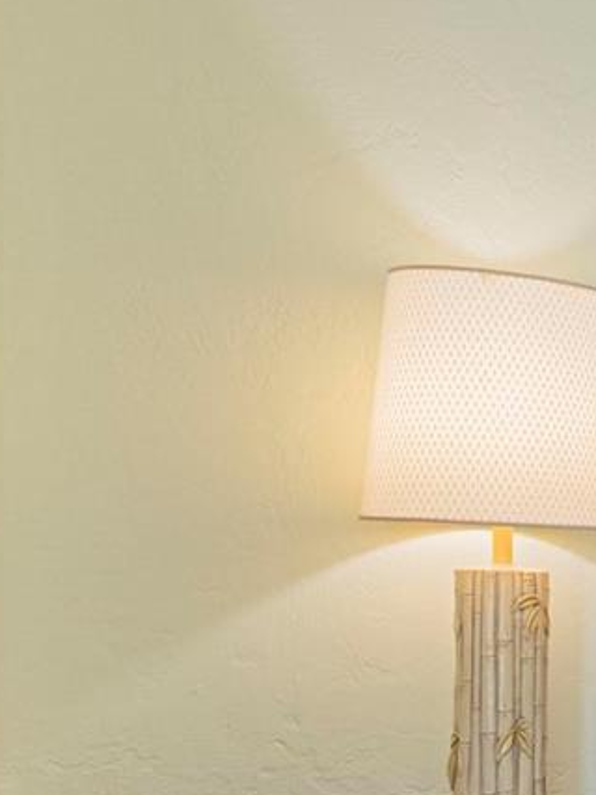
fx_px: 1240
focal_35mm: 54
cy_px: 577
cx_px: 1255
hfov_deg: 17.4
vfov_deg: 34.9
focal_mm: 10
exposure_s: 1/100
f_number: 7.1
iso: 320
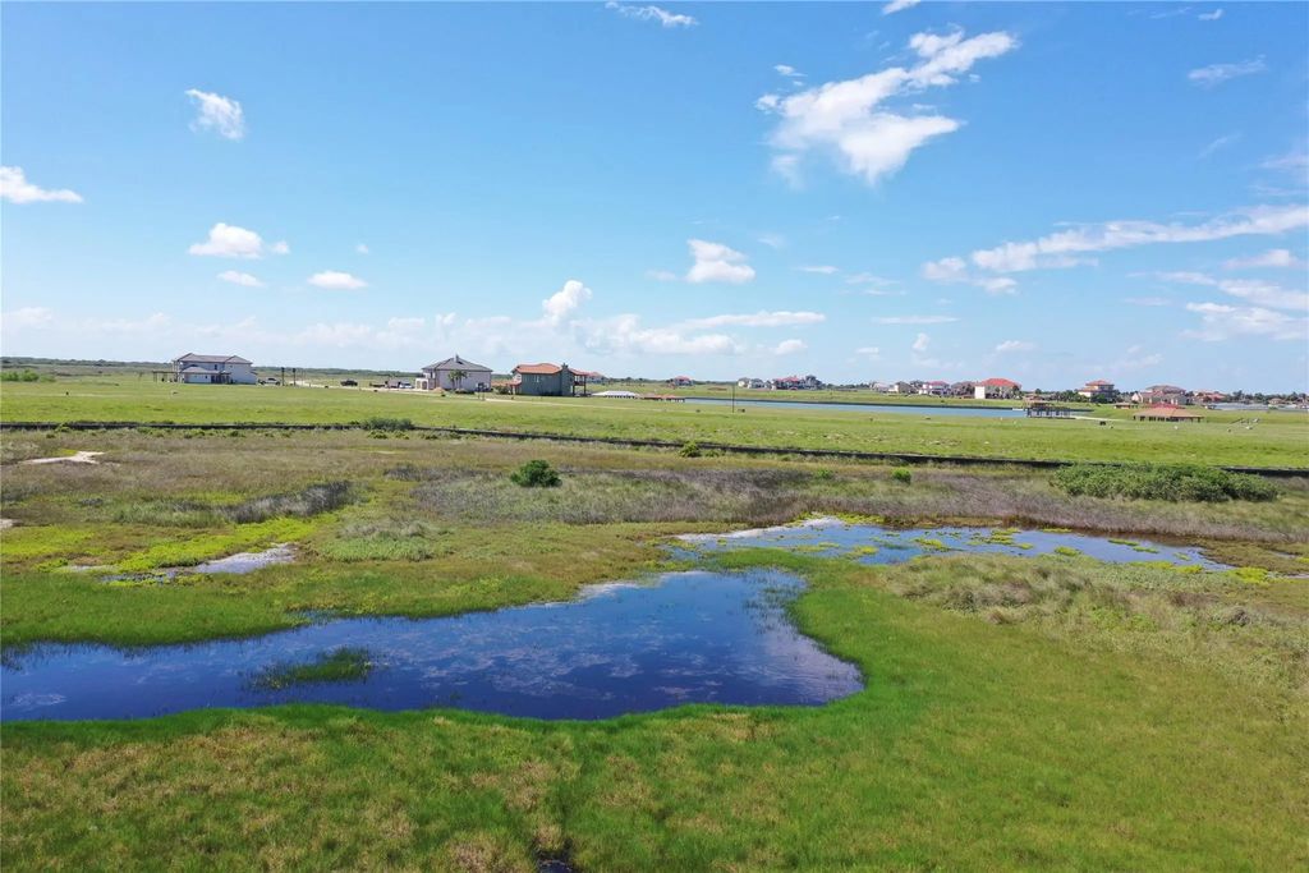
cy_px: 436
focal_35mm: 28
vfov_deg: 46.4
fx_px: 1018
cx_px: 654
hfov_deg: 65.5
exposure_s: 1/400
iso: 100
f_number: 5.6
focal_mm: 10.26
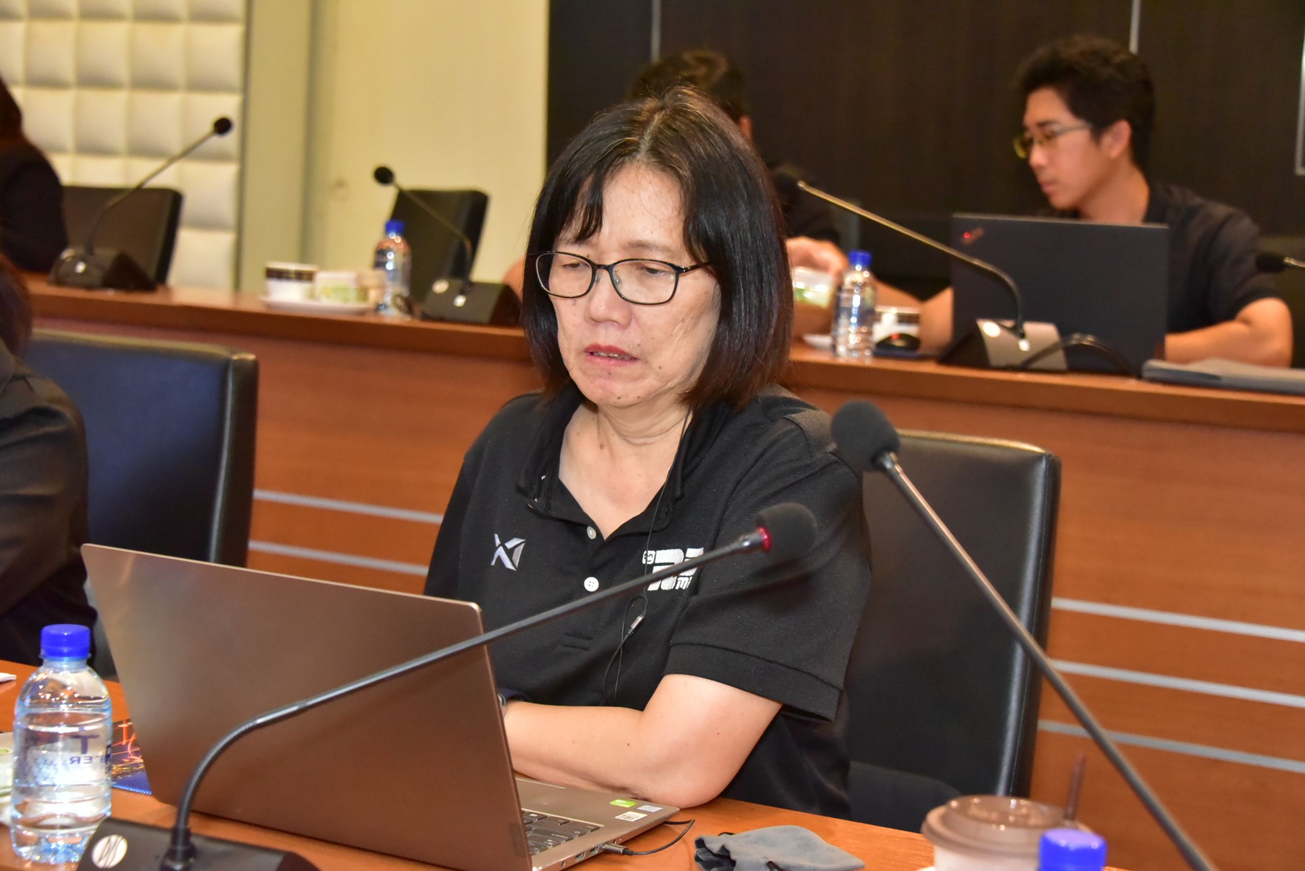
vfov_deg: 23.4
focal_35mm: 58
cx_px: 652
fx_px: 2103
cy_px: 436
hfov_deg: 34.5
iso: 8000
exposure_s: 1/200
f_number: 5.6
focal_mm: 58
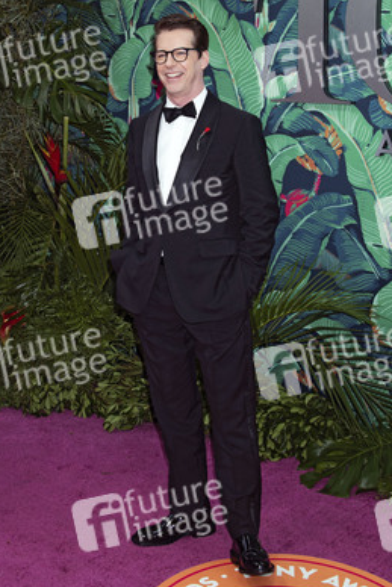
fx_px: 538
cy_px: 289
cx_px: 194
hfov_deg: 40.0
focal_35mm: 33
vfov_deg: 57.2
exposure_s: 1/200
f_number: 7.1
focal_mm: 32
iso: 400
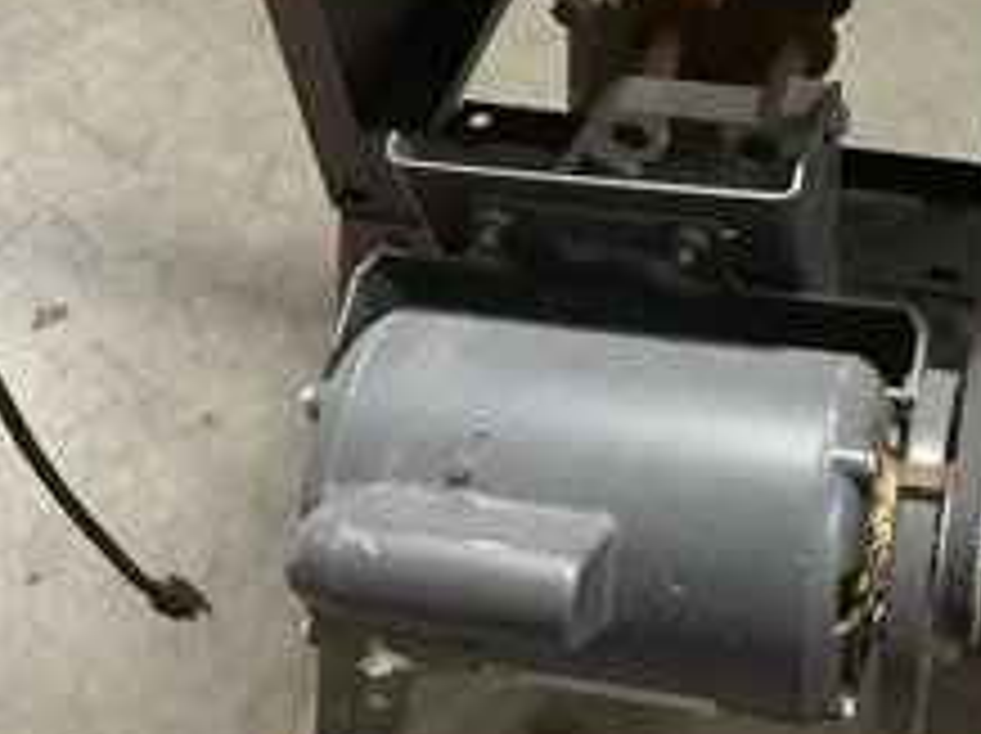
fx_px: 1614
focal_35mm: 57
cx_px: 716
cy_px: 324
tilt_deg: -49.8
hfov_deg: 33.3
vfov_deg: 25.6
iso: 800
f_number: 2.4
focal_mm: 3.3
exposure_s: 1/20
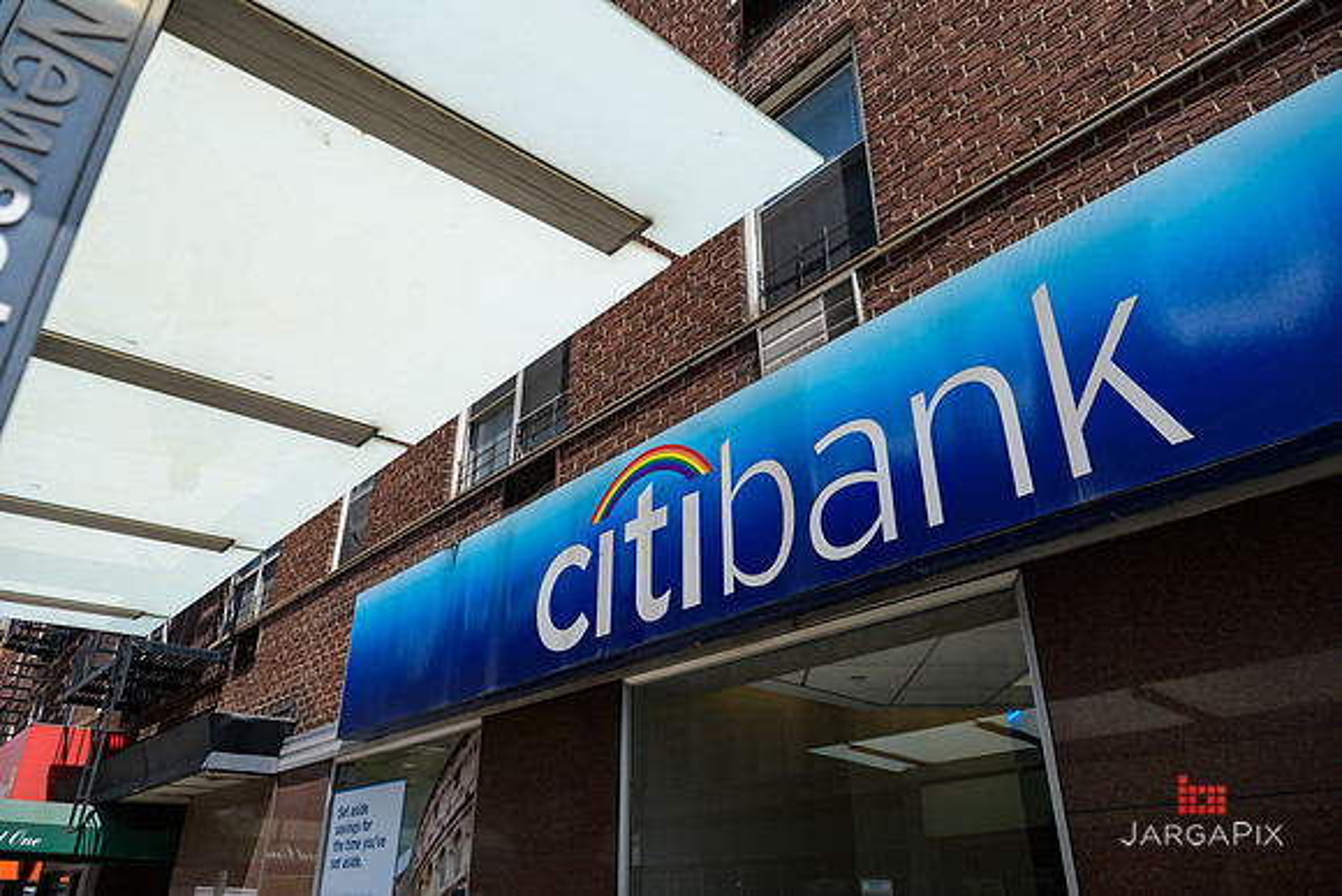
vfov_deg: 53.2
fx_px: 895
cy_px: 448
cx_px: 671
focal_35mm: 24
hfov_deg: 73.7
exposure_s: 1/2000
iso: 200
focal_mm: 24
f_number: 4
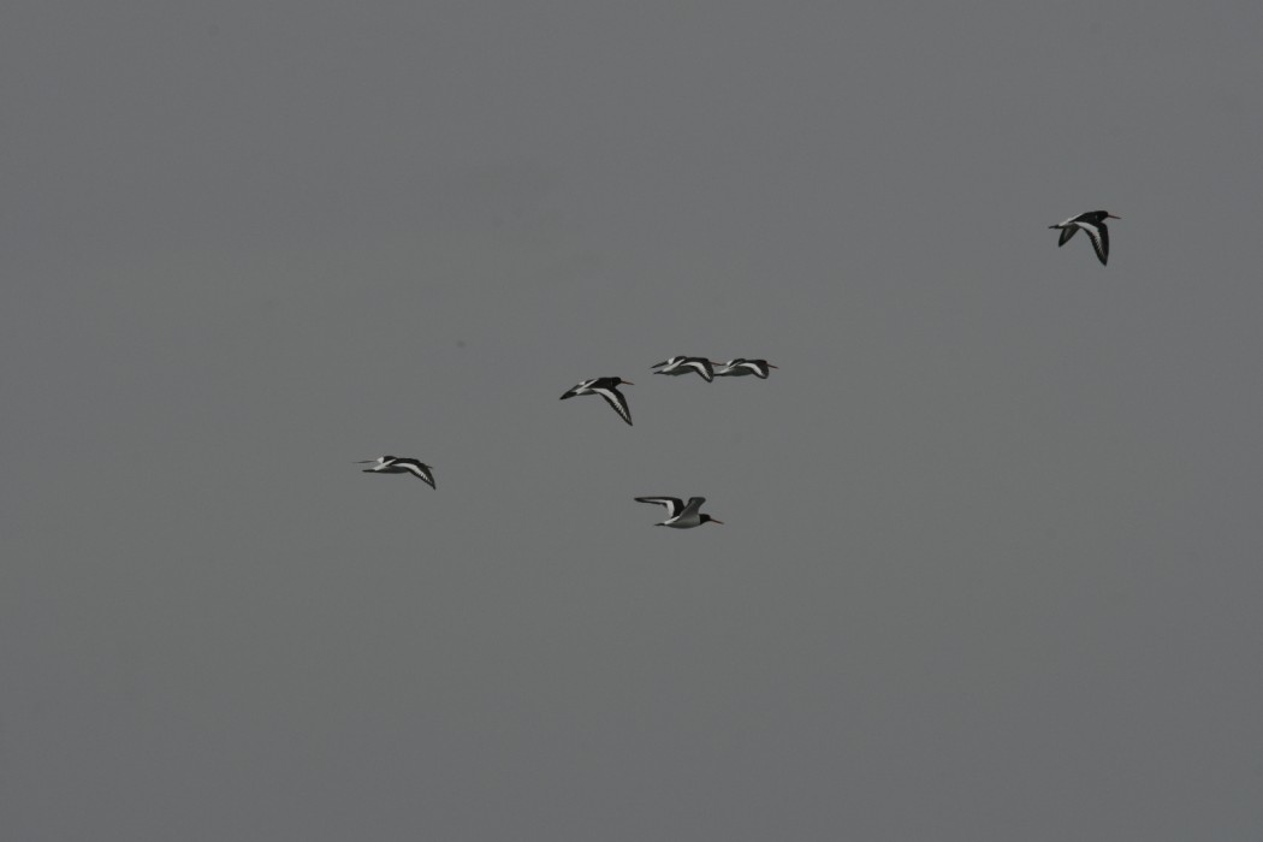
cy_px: 421
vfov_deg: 1.5
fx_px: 31573
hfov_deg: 2.3
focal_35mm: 900
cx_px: 632
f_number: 11
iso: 400
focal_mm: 600
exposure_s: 1/1000
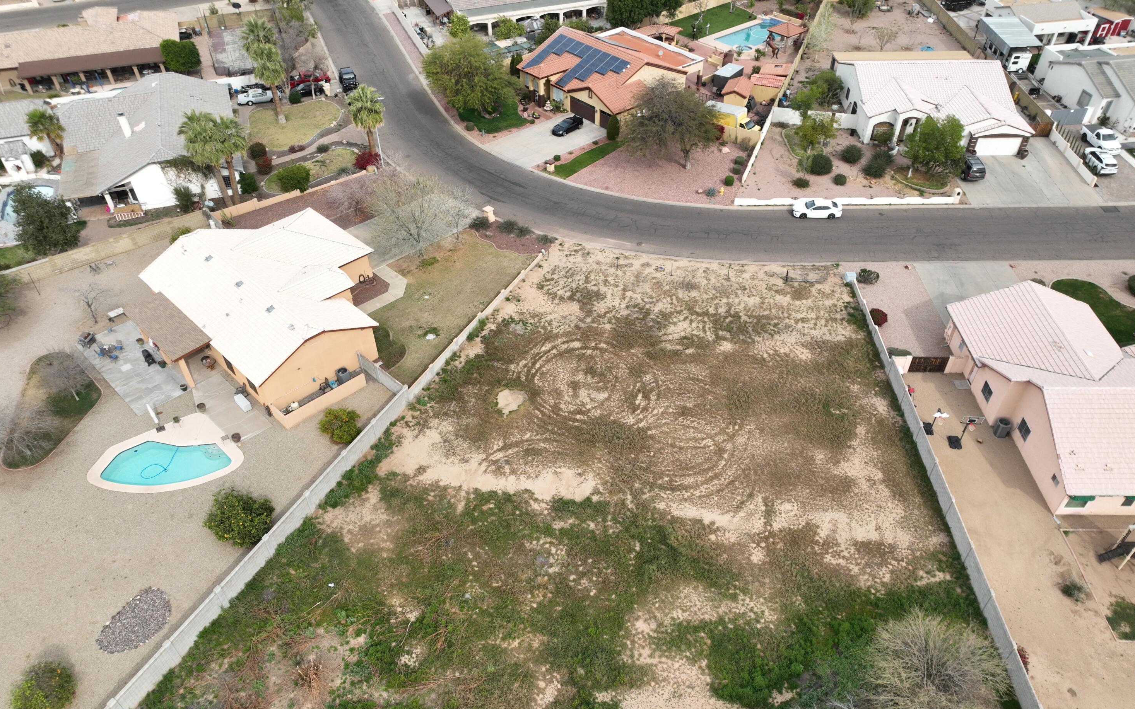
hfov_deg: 70.4
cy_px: 434
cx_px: 569
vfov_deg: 47.3
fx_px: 804
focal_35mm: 26
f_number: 2.8
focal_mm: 12.29
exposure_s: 1/1000
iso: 120
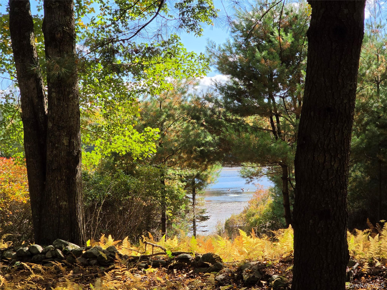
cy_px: 145
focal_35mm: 69
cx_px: 194
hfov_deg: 28.2
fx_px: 771
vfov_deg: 21.3
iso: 25
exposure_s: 1/484
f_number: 2.4
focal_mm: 7
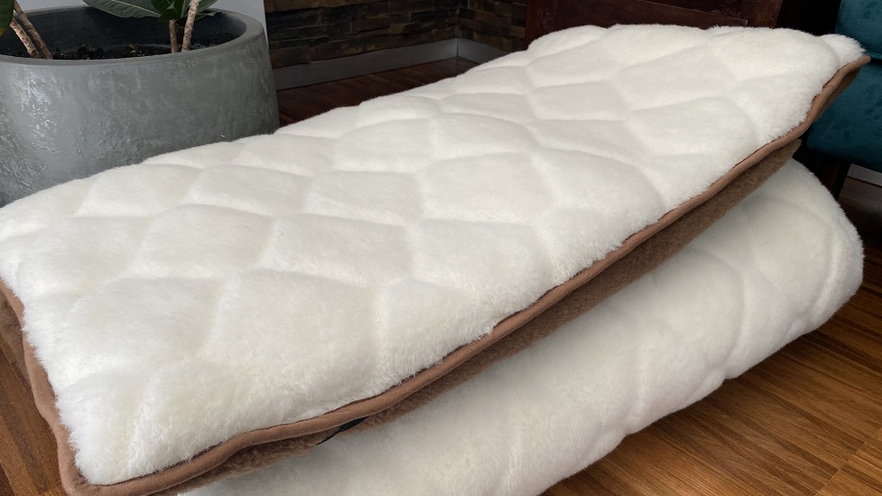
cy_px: 311
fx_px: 678
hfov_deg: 66.1
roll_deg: -2.5
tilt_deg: -33.0
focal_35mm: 29
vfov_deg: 39.9
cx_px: 434
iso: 125
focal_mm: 4.25
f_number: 1.8
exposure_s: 1/121
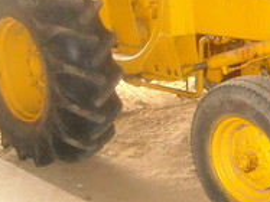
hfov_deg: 18.4
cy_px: 81
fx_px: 795
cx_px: 313
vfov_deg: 14.5
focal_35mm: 102
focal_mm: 5.7
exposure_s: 1/60
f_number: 2.8
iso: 541
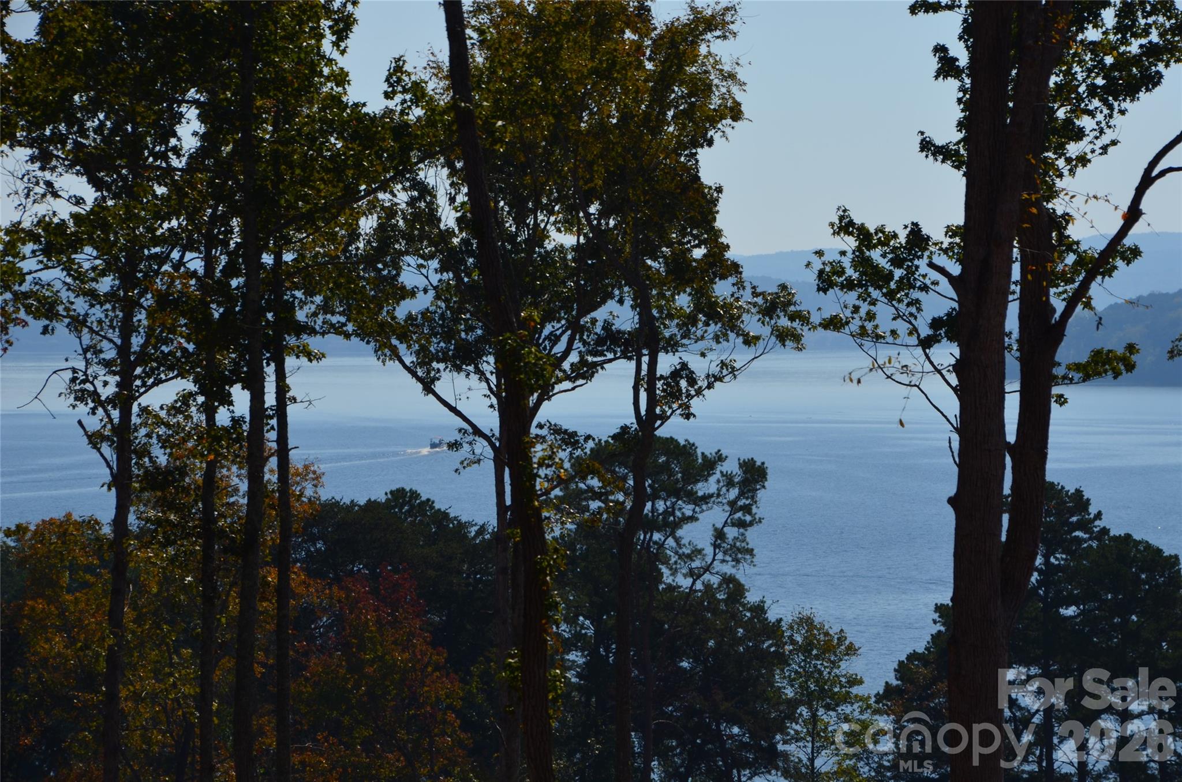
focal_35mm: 210
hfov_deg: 9.8
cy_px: 391
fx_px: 6880
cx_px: 591
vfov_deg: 6.5
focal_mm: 140
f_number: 13
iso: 100
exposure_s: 1/250
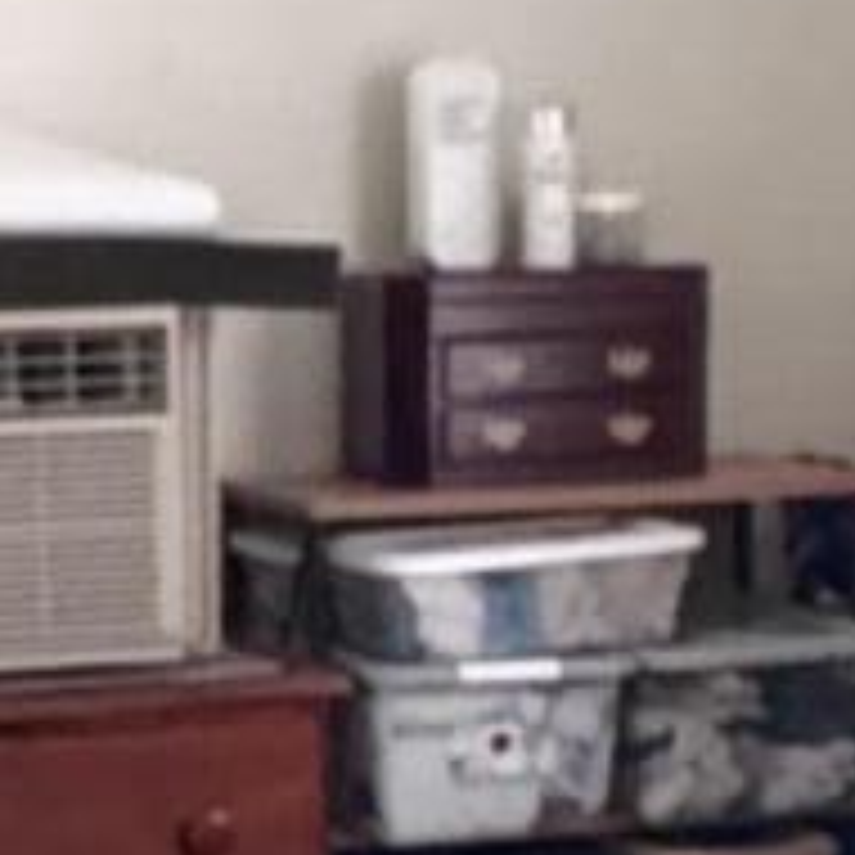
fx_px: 3633
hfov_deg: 13.3
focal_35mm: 130
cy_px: 932
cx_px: 58
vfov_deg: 13.2
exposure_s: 1/17
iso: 2500
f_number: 2.2
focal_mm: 2.22
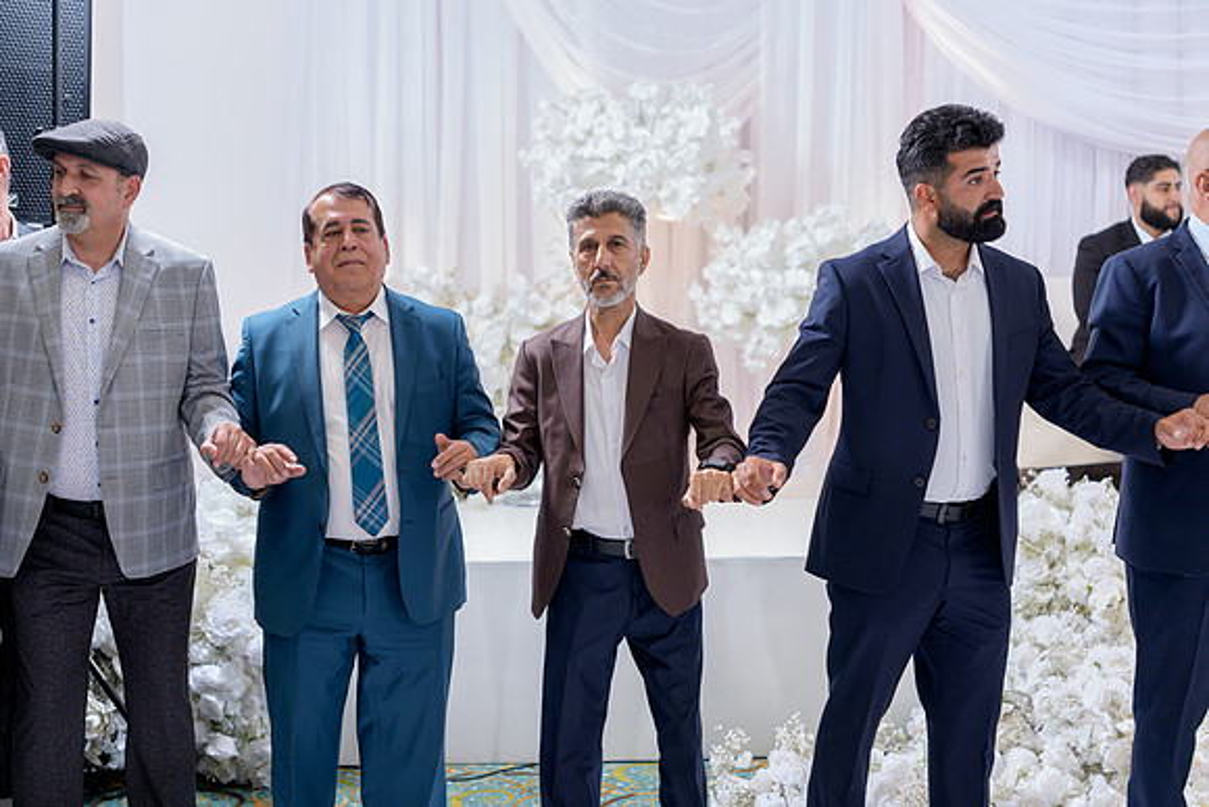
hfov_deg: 39.6
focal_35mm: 50
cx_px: 604
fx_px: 1679
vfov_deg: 27.0
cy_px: 404
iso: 640
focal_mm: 50
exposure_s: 1/200
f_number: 2
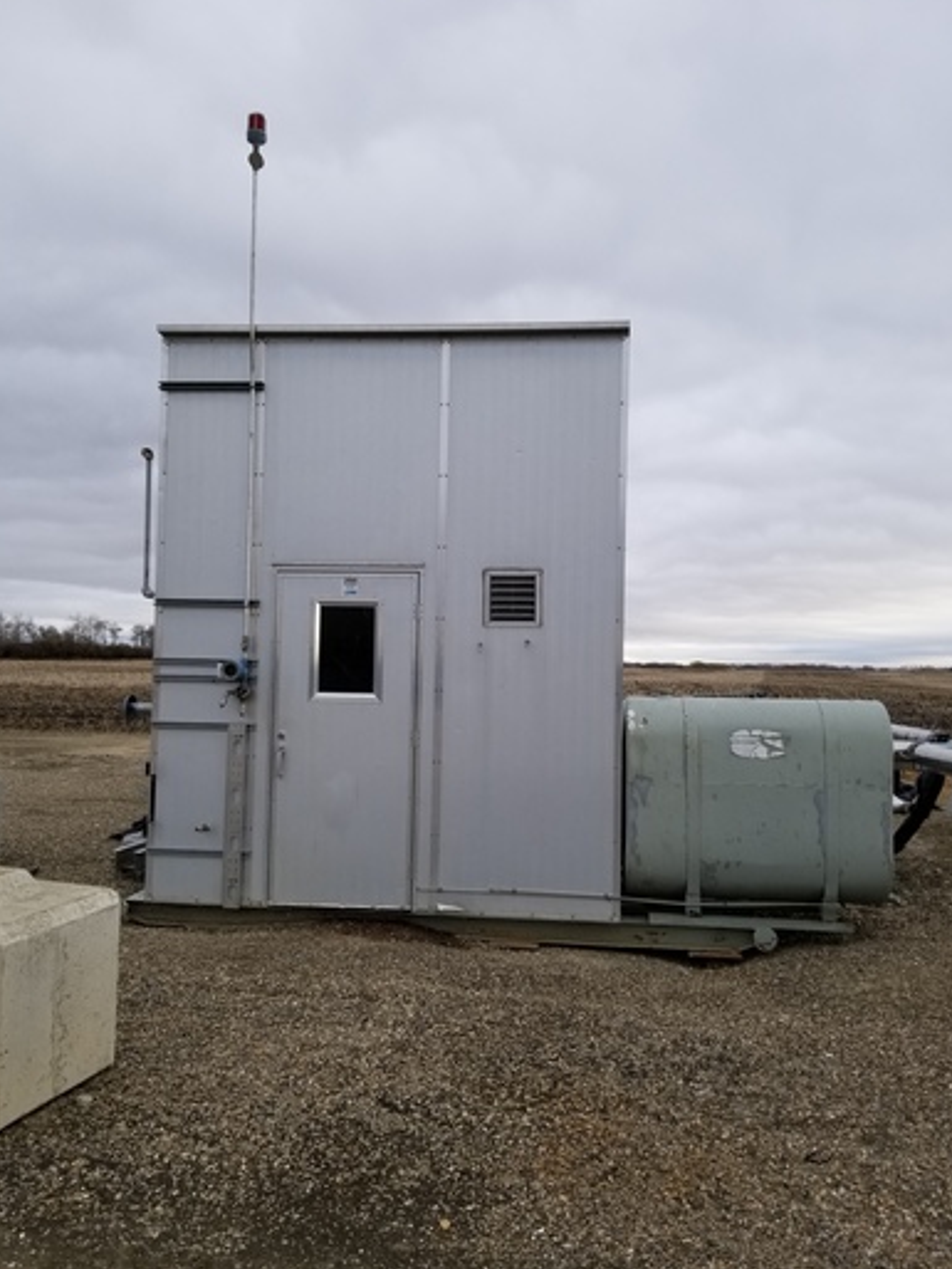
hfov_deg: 51.4
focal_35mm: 27
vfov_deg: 65.3
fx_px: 990
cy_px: 622
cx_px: 485
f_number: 1.7
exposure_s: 1/882
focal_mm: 4.25
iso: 50
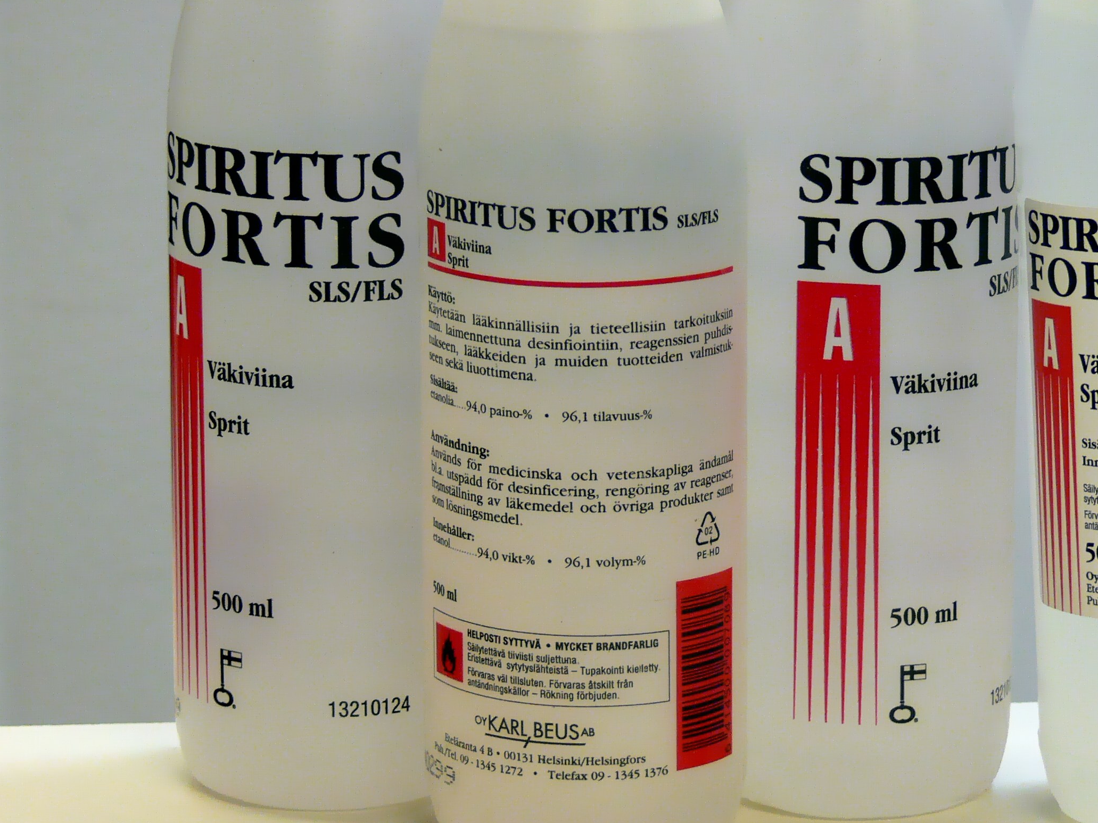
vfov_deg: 9.1
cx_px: 748
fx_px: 5170
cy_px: 323
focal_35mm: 163
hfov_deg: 12.1
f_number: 3.2
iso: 160
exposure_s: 1/30
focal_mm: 21.7
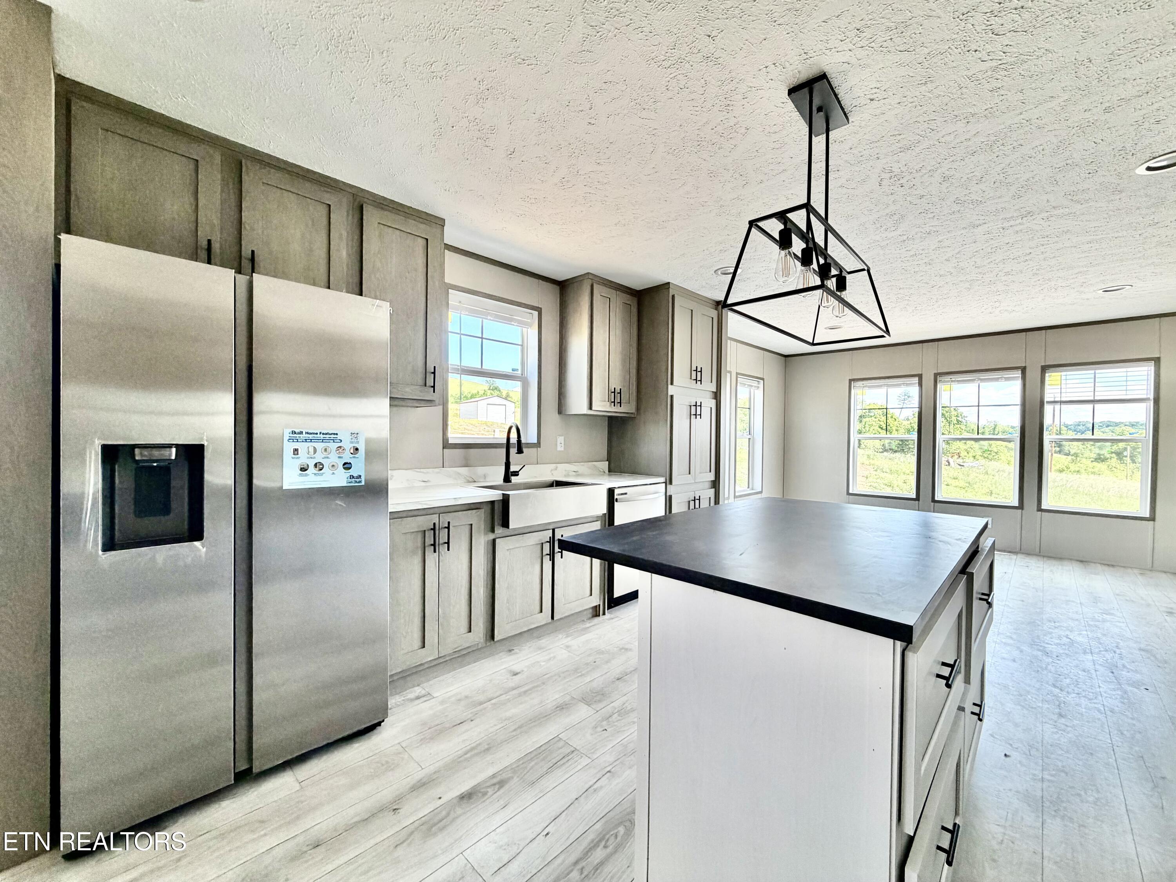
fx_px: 476
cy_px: 441
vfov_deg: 85.7
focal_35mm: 14
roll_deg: -0.5
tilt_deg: -1.3
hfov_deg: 102.1
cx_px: 588
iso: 160
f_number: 2.2
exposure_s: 1/121
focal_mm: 2.22
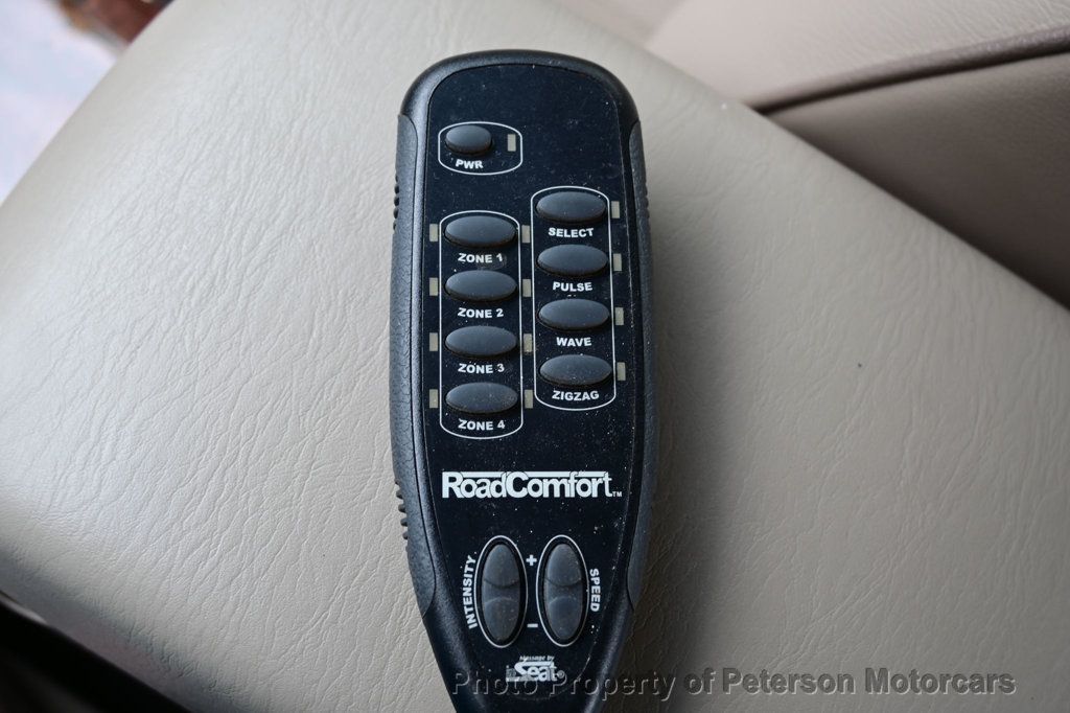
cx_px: 535
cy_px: 356
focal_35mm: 40
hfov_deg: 48.7
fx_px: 1181
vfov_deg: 33.6
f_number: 4.5
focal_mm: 26.5
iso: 110
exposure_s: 1/40
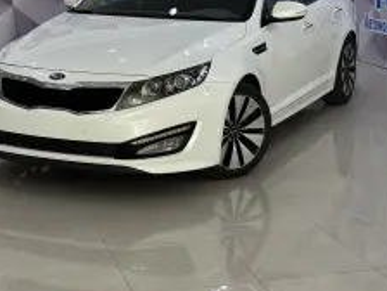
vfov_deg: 18.3
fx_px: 894
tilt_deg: -8.3
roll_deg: +0.2
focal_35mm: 80
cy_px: 58
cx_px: 183
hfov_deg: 24.4
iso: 80
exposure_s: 1/100
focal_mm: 6.76
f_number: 1.78
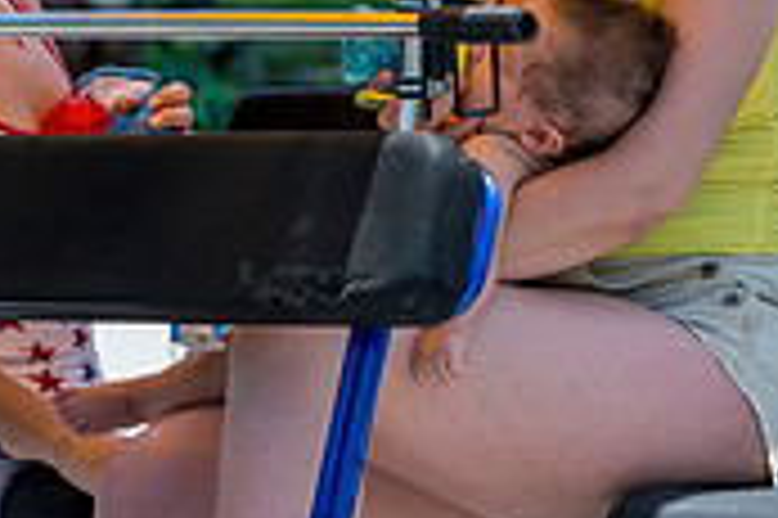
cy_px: -110
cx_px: 531
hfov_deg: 4.9
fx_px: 9046
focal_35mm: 419
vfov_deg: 3.3
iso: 200
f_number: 6.3
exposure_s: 1/640
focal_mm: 125
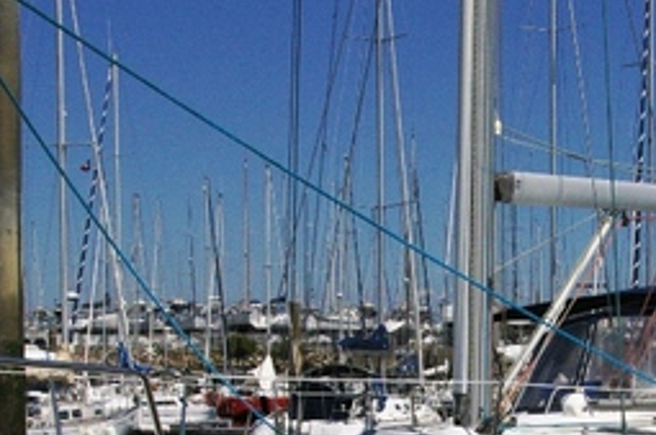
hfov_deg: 23.5
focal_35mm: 85
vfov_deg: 15.6
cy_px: 463
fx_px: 1546
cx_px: 552
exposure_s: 1/4000
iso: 1600
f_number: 13
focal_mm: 24
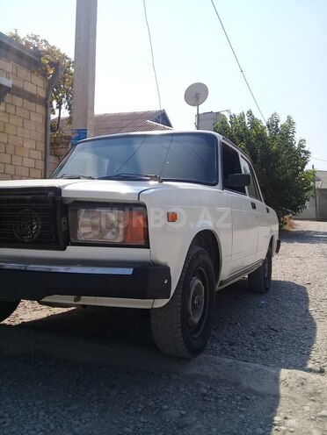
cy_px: 218
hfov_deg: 45.4
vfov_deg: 58.4
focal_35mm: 31
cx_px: 164
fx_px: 390
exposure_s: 1/1391
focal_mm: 3.3
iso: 50
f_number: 2.2
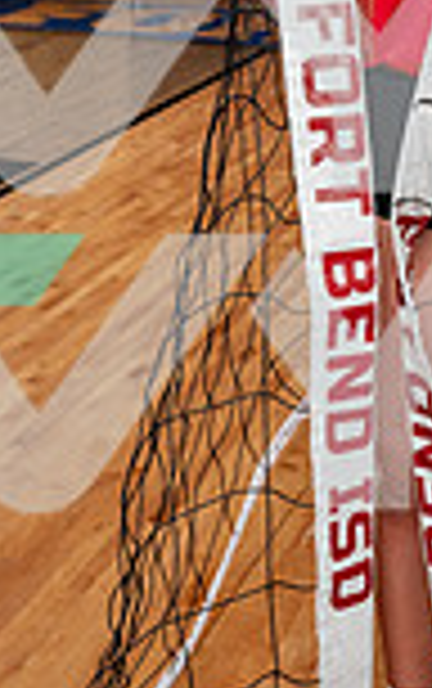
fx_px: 1522
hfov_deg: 15.7
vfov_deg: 24.7
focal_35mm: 81
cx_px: 486
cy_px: 58
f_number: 5.6
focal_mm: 27
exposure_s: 1/250
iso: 200
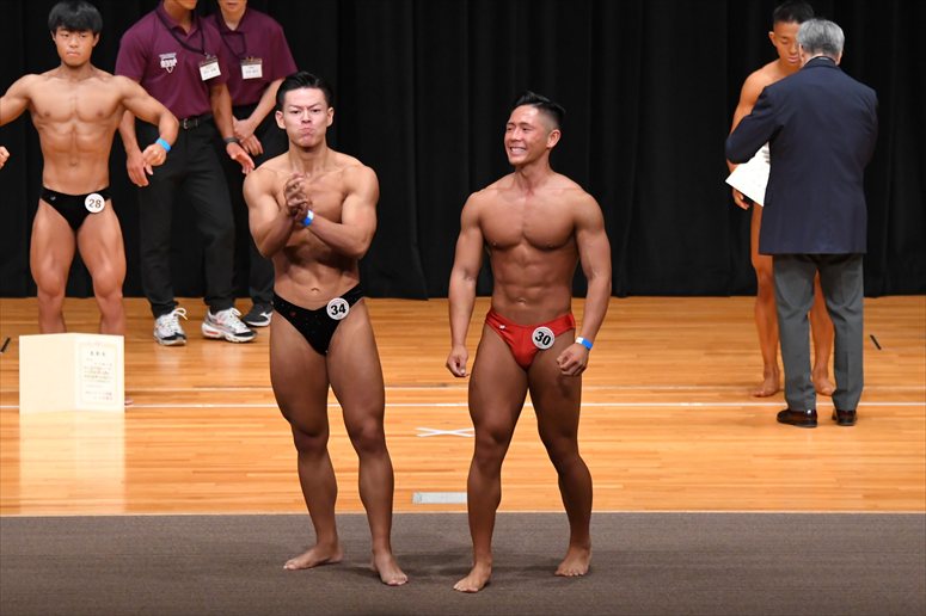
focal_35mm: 217
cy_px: 308
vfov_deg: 6.3
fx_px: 5579
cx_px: 463
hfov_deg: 9.5
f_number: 5.6
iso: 4000
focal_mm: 145
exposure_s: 1/400
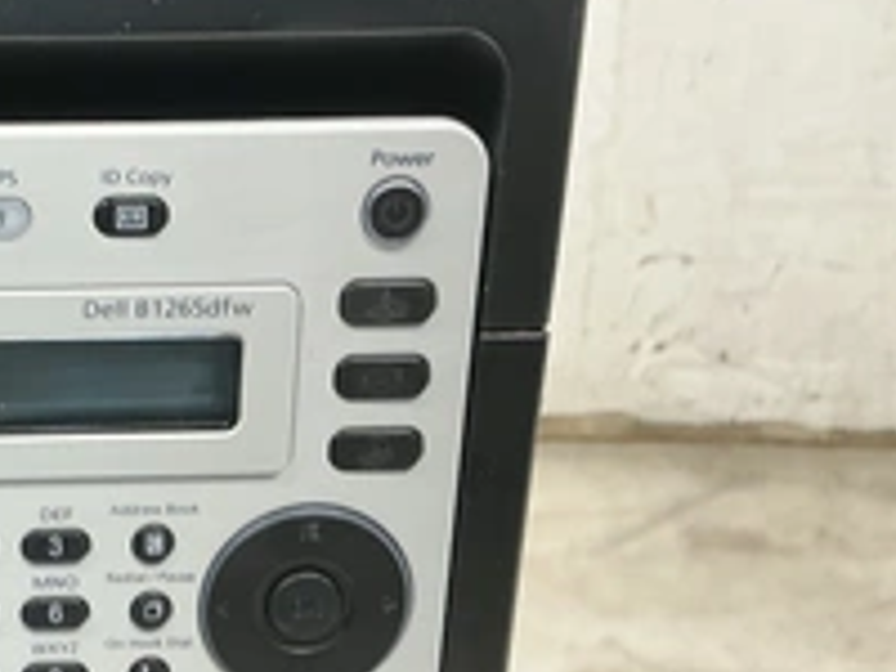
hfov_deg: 31.9
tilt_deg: -22.0
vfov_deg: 26.0
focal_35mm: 56
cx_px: 13
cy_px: 426
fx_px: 1450
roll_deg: -1.3
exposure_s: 1/60
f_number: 1.8
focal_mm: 3
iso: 64
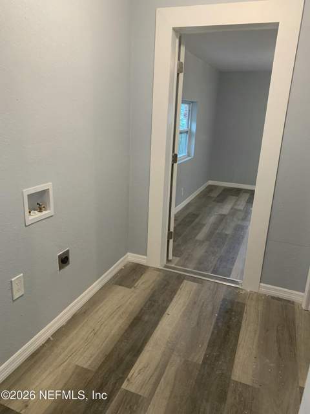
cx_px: 155
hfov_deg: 53.1
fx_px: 310
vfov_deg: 67.3
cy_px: 207
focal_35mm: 26
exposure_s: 1/60
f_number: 1.8
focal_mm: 4.25
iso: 200
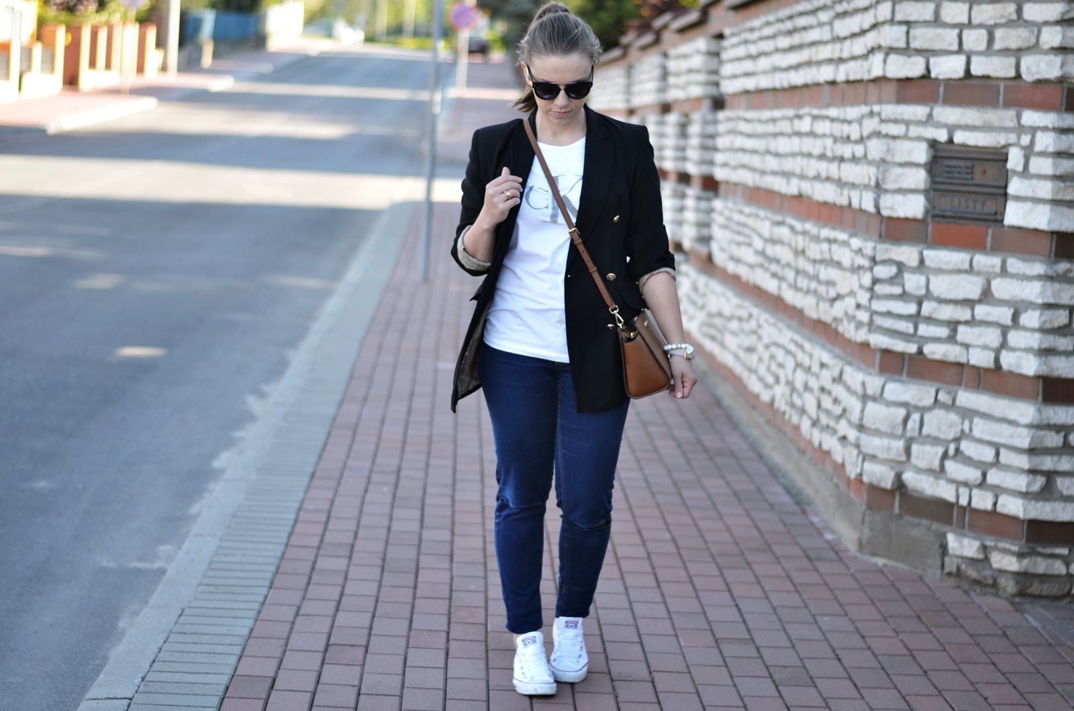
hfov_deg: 27.0
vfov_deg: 18.1
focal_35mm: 75
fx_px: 2233
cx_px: 537
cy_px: 356
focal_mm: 50
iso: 100
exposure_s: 1/500
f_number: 1.8
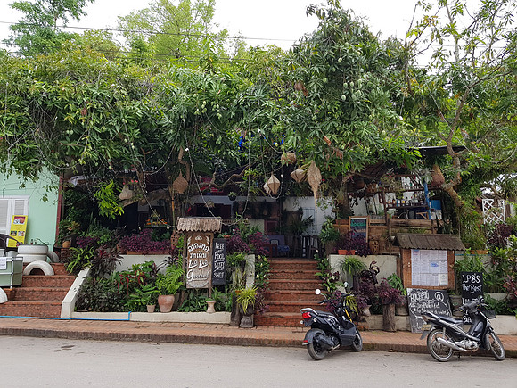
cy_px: 194
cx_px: 258
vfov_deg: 53.1
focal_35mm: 26
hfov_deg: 67.3
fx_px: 388
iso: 50
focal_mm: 4.2
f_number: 1.7
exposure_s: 1/100
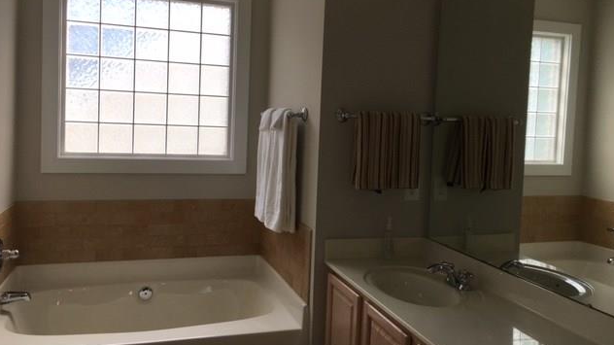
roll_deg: -1.9
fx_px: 521
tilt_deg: -4.0
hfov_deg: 61.0
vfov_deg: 36.6
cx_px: 307
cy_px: 150
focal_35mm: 32
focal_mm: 4.15
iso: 32
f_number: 2.2
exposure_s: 1/120
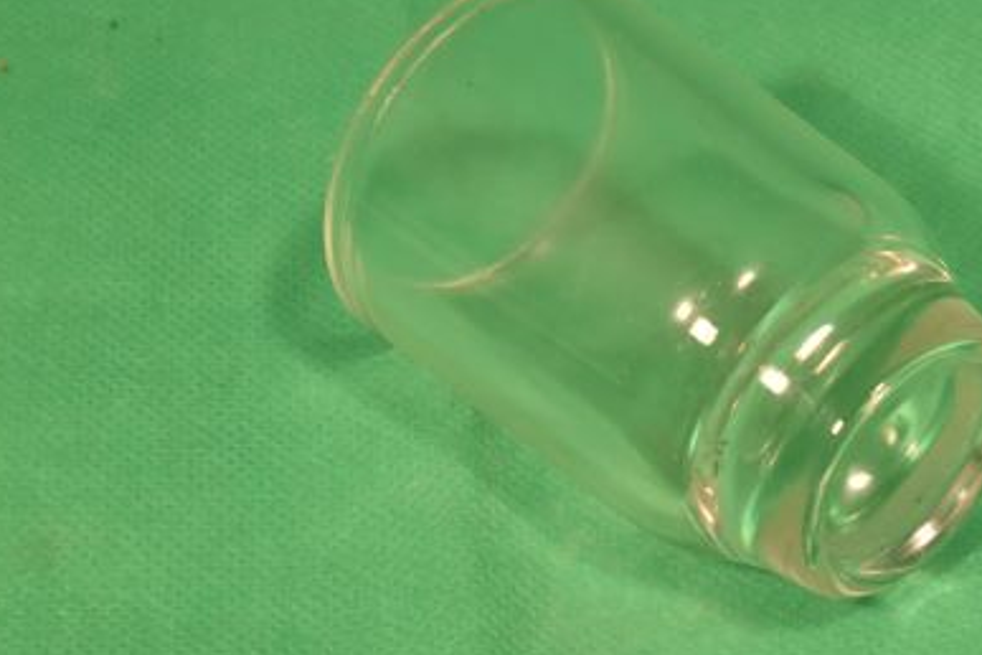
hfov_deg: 16.0
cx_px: 688
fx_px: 3485
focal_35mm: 128
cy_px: 322
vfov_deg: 10.7
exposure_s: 1/100
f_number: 20
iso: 1600
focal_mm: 55
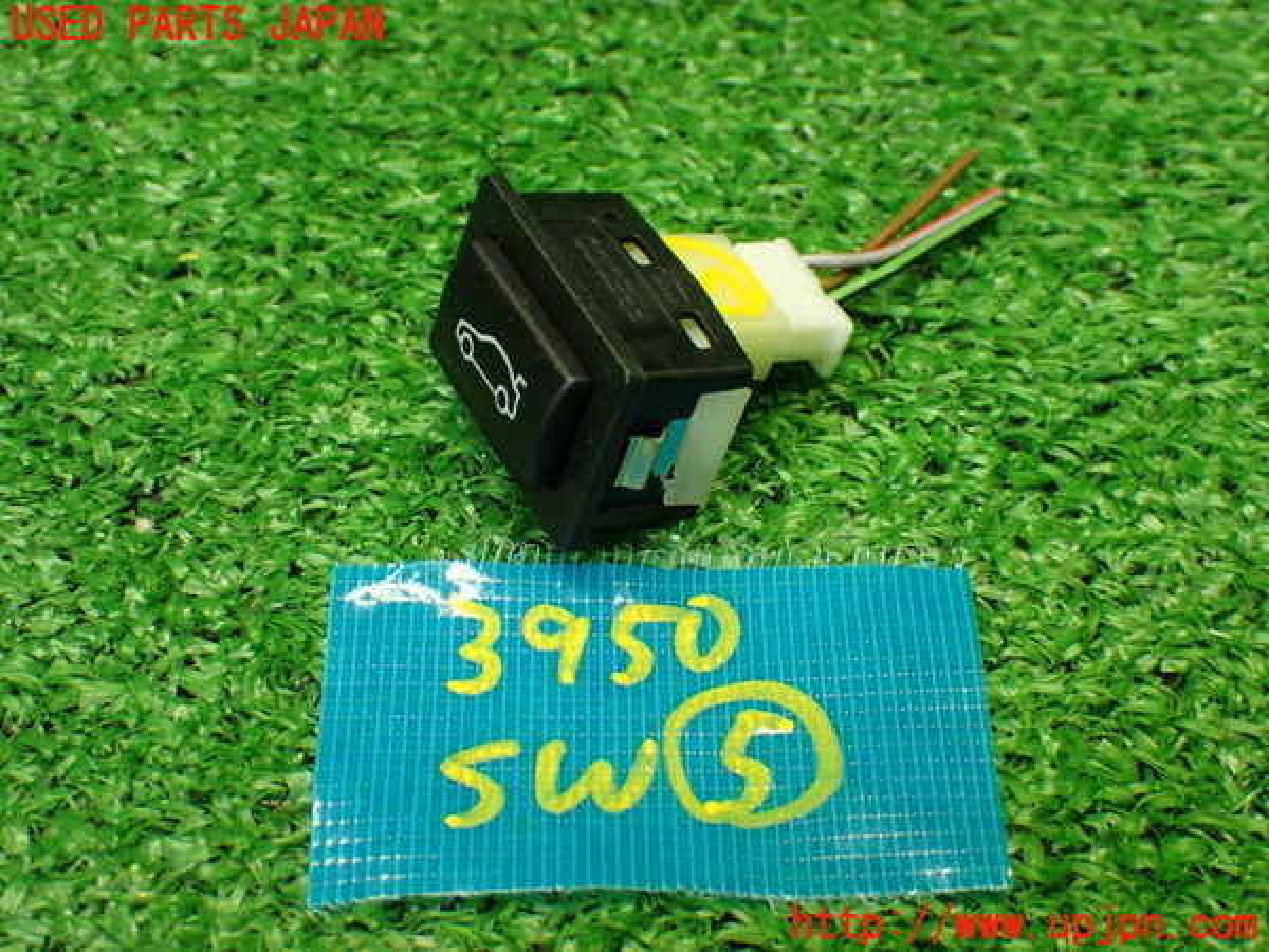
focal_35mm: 67
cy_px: 476
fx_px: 2456
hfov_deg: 29.0
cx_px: 634
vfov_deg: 21.9
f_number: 3.8
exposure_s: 1/80
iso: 800
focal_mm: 11.88
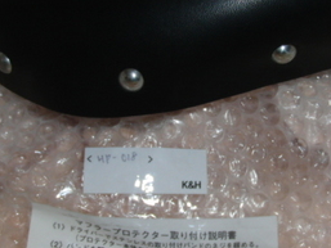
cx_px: 216
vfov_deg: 21.3
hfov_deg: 28.0
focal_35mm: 69
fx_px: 660
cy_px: 113
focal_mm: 6.42
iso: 100
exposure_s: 1/20
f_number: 3.6
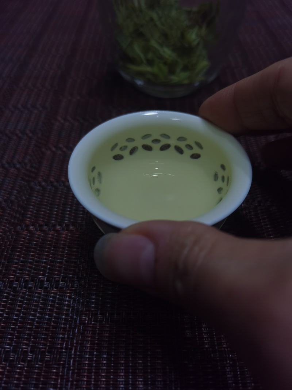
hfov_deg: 46.8
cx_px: 146
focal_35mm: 30
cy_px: 195
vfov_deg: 60.0
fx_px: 337
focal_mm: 5.58
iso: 100
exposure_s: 1/50
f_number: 1.8
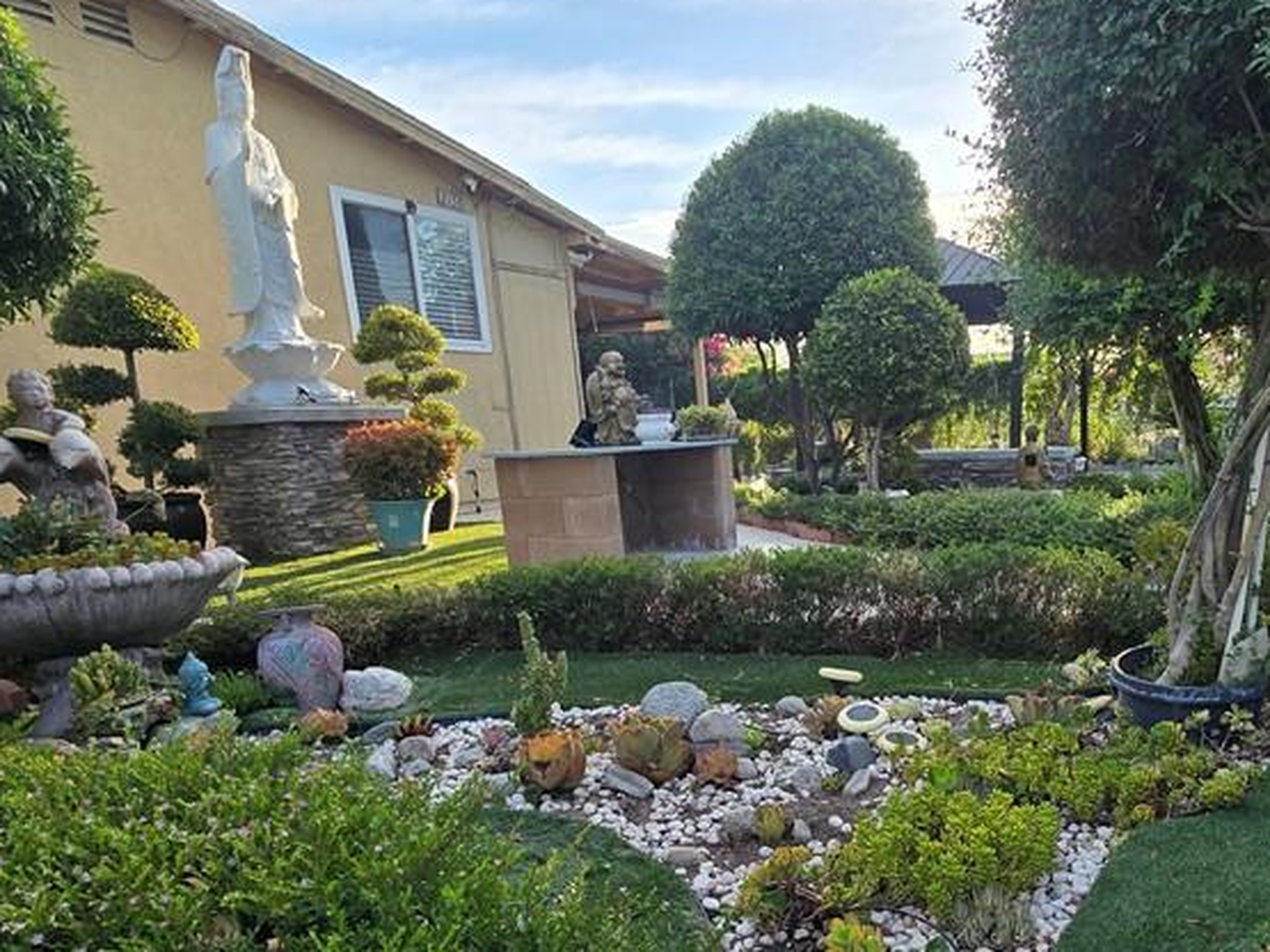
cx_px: 821
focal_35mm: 24
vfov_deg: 55.2
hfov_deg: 70.0
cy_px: 661
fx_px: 880
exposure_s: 1/622
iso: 50
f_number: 2.2
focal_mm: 2.2
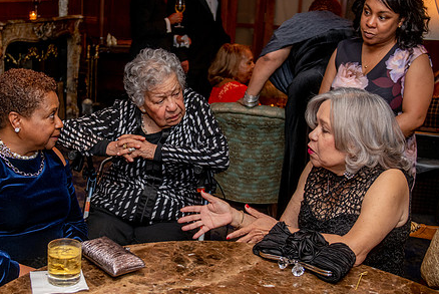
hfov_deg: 39.2
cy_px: 141
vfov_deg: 27.1
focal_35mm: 50
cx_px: 158
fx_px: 610
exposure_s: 1/40
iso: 400
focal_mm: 29
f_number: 2.8
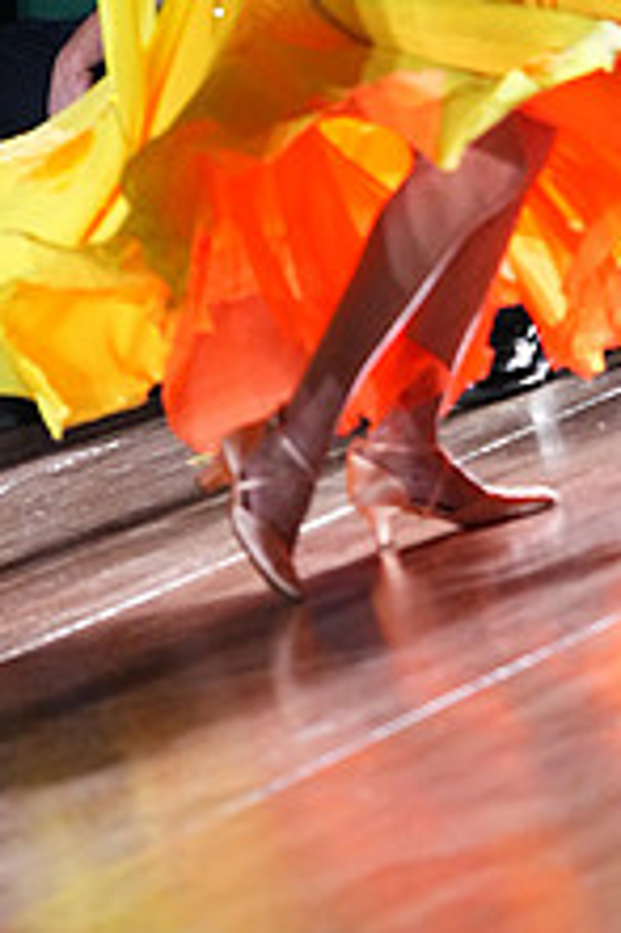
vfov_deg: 5.2
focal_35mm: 397
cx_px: 23
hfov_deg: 3.5
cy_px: -228
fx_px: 10288
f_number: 4.5
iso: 6400
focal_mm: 151
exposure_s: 1/400
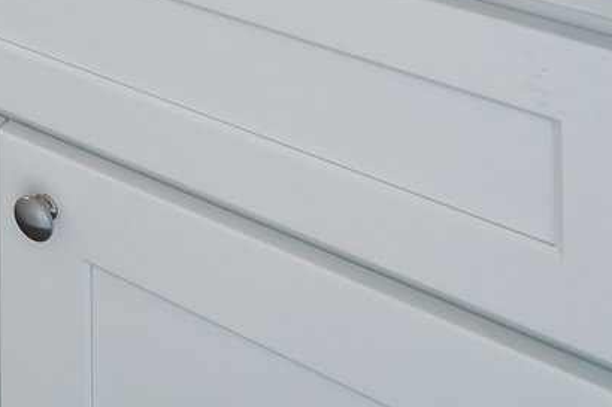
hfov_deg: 22.0
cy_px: -602
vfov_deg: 13.1
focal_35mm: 75
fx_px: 1274
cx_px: -330
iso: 800
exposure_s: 1/50
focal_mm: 15
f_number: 8
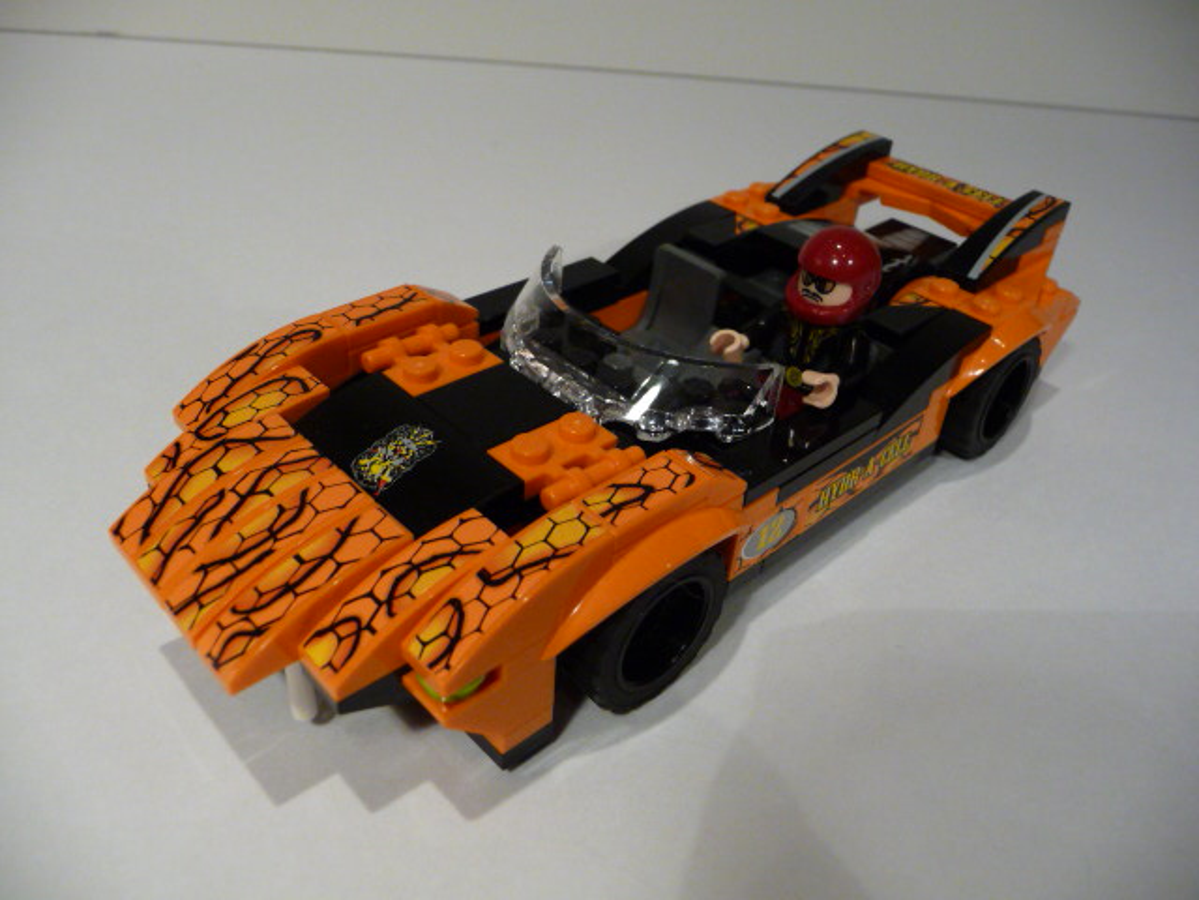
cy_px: 450
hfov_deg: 63.4
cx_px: 600
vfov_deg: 49.7
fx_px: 970
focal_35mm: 28
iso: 400
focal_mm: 4.7
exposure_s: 1/125
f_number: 3.3
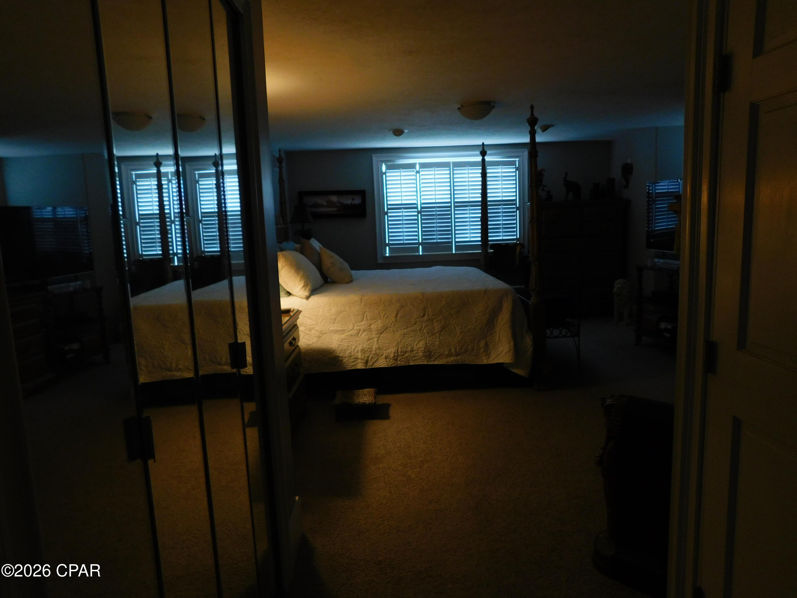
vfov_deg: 58.9
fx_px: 530
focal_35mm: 23
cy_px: 299
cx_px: 398
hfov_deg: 73.9
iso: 220
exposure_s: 1/30
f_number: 3
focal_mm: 4
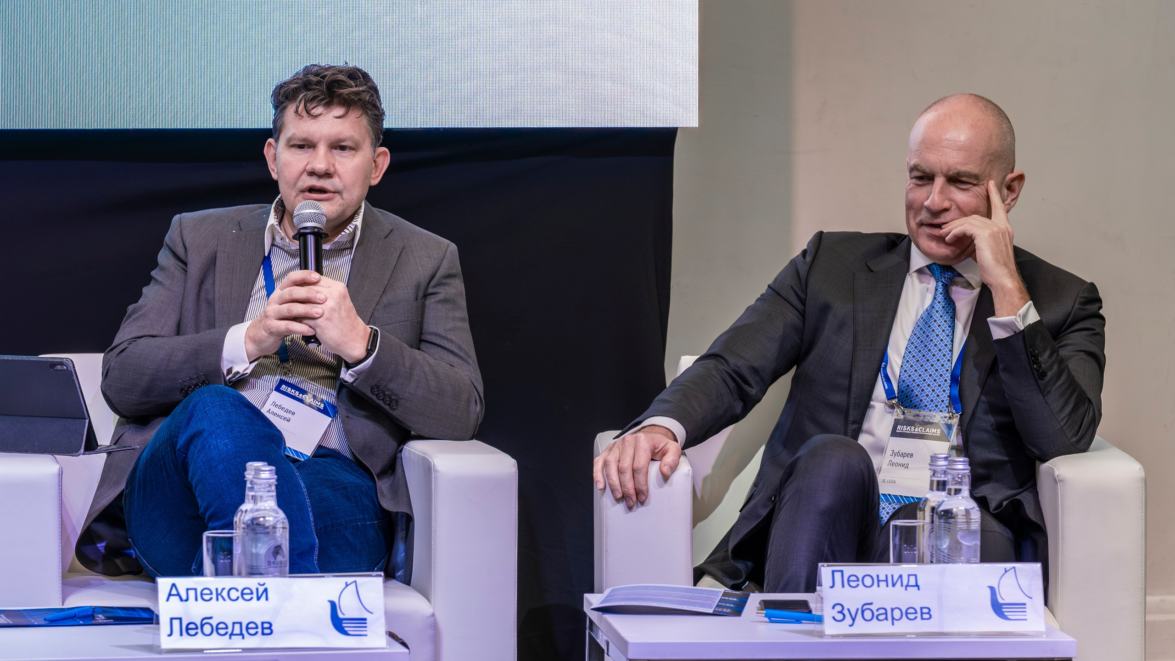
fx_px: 4754
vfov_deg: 8.0
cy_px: 405
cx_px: 544
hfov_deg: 14.1
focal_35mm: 153
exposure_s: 1/125
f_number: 4
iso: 1000
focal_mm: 75
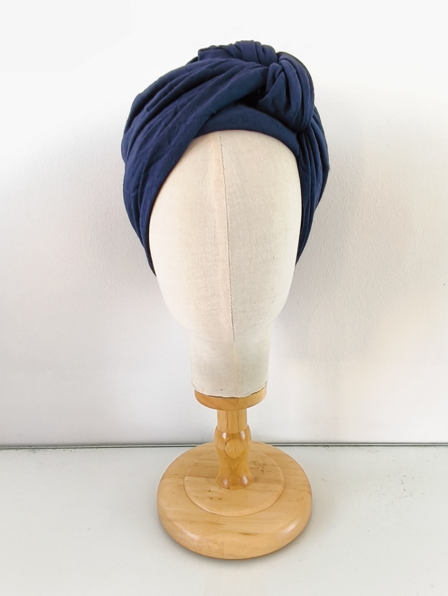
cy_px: 298
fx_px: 396
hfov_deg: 58.9
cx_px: 224
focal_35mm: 23
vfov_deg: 73.9
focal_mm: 1.65
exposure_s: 1/20
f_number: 2.2
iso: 50
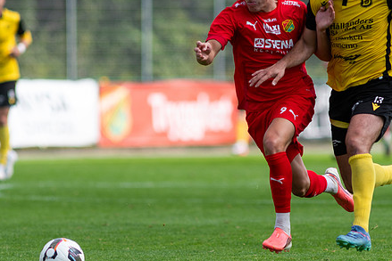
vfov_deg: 2.0
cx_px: 266
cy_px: 149
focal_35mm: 677
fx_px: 7374
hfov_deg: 3.0
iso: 160
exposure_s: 1/2000
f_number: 3.2
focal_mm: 300
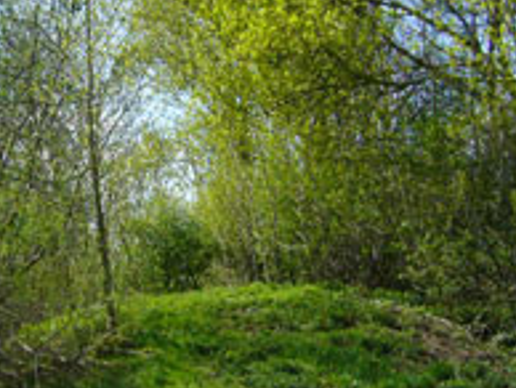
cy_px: 190
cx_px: 122
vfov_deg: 23.3
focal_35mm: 63
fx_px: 940
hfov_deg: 30.1
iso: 100
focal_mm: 5.8
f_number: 5.6
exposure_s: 1/320
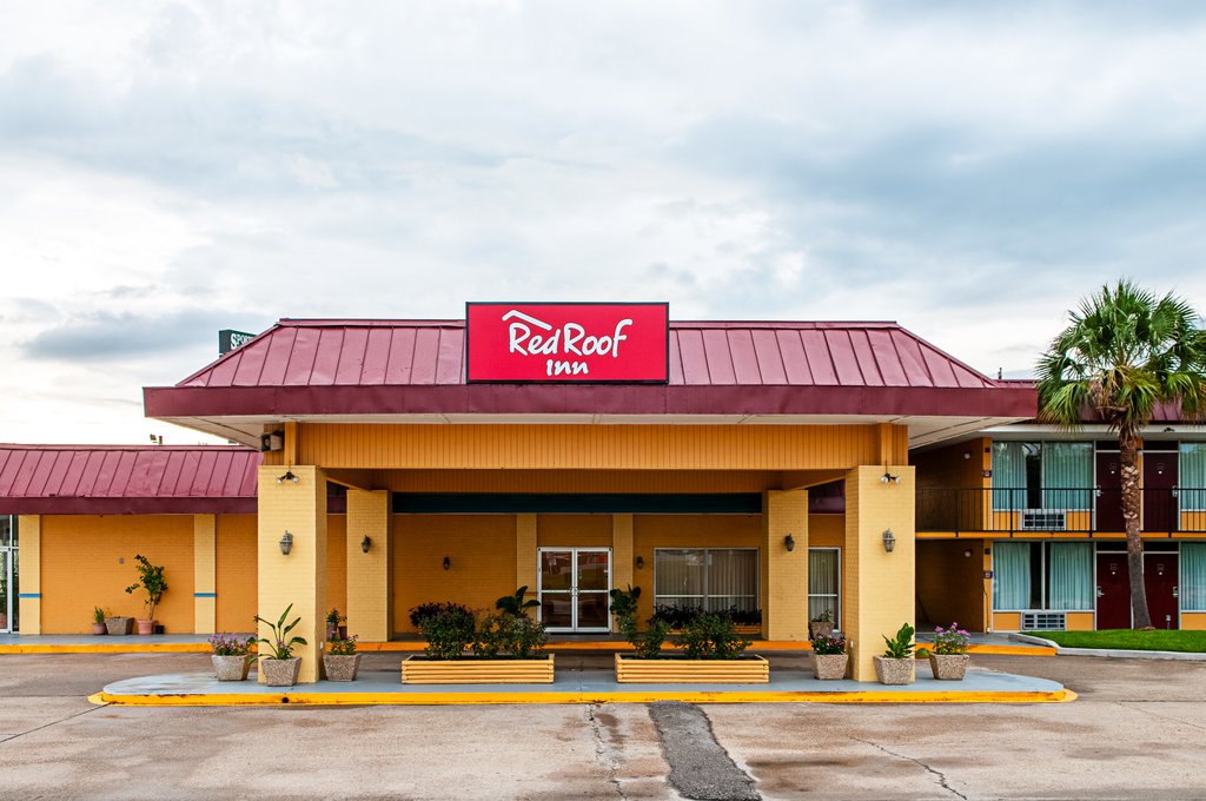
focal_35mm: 34
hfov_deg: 55.2
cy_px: 400
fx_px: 1154
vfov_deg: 38.3
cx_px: 603
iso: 500
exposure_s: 1/500
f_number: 8
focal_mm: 23
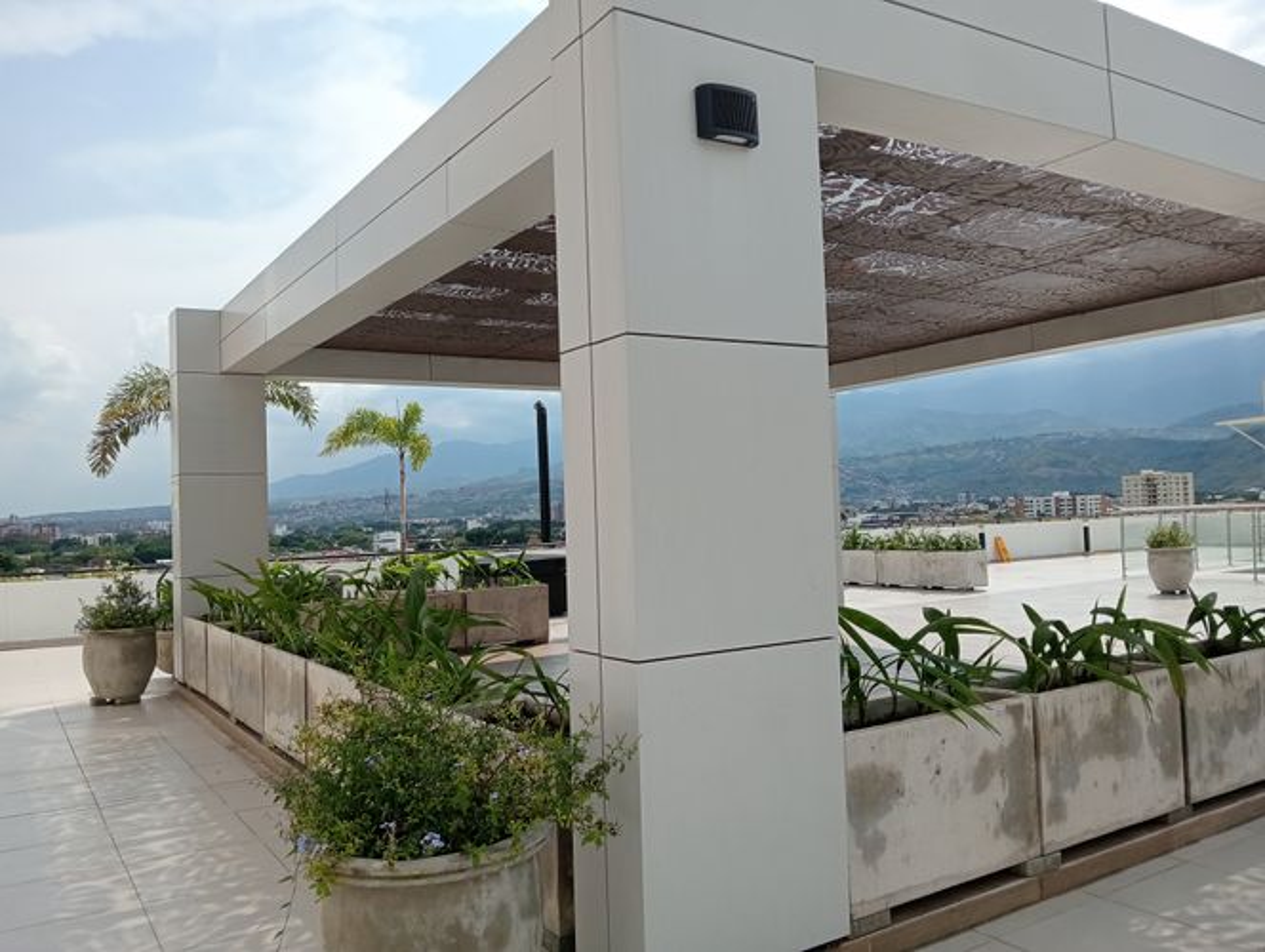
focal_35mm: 28
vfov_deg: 49.9
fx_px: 1025
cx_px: 632
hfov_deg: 63.4
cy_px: 476
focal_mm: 3.98
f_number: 1.8
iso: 104
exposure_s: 1/1992
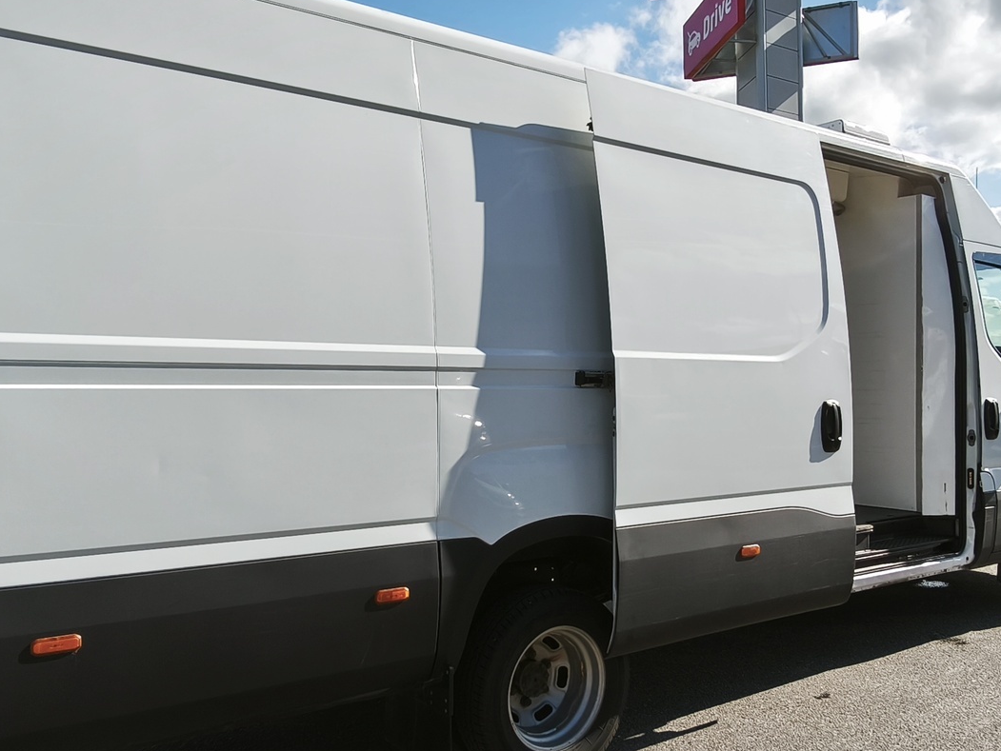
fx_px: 1012
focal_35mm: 35
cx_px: 539
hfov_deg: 52.6
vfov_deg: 40.7
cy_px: 361
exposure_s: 1/690
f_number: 2.2
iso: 50
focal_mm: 1.91
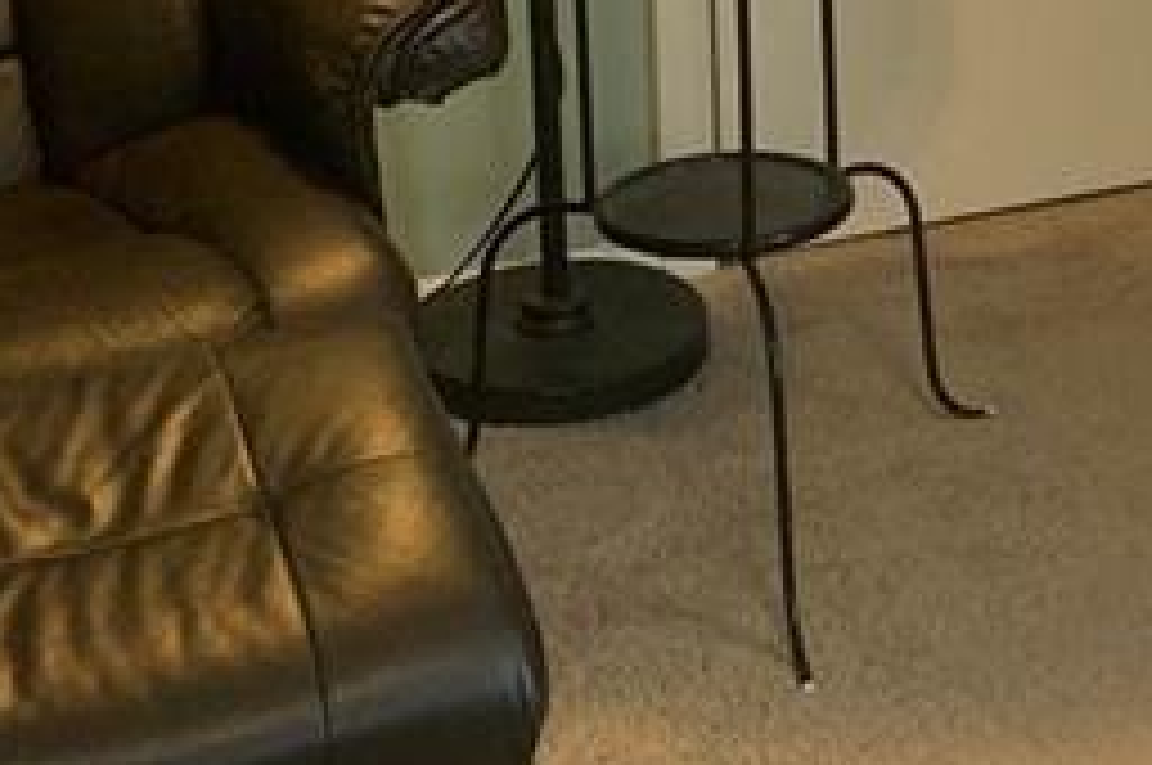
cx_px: 1323
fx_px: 4059
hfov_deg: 15.6
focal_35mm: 127
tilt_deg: -9.8
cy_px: -486
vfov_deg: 10.3
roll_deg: +0.0
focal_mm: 4.25
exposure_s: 1/60
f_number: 1.8
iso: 64
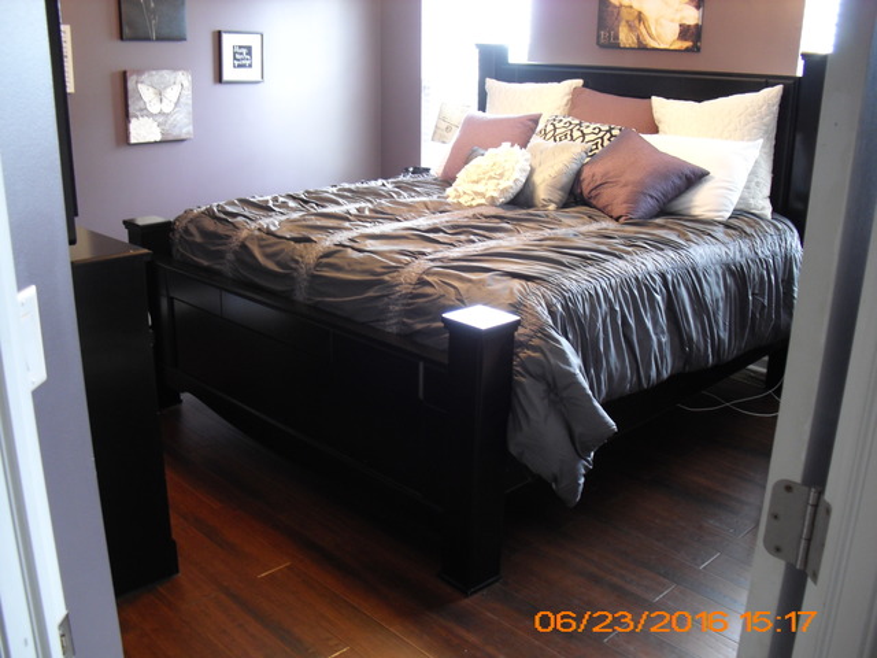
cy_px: 329
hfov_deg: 51.4
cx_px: 438
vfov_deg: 39.7
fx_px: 912
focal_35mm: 36
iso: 200
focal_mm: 6.3
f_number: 3.1
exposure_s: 1/8
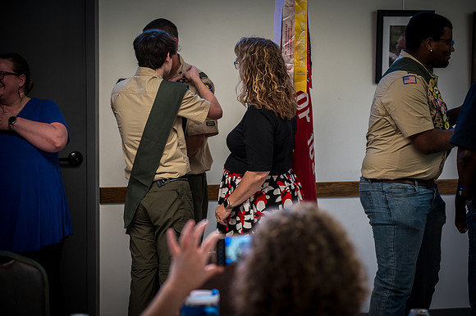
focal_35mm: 120
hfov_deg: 17.1
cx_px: 238
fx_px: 1586
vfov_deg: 11.4
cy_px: 158
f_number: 4
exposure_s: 1/125
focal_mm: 120
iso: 1800
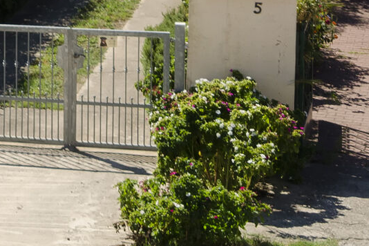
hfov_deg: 12.1
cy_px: -313
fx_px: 1609
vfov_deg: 8.1
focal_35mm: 157
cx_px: -269
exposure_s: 1/200
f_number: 9
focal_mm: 20
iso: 100
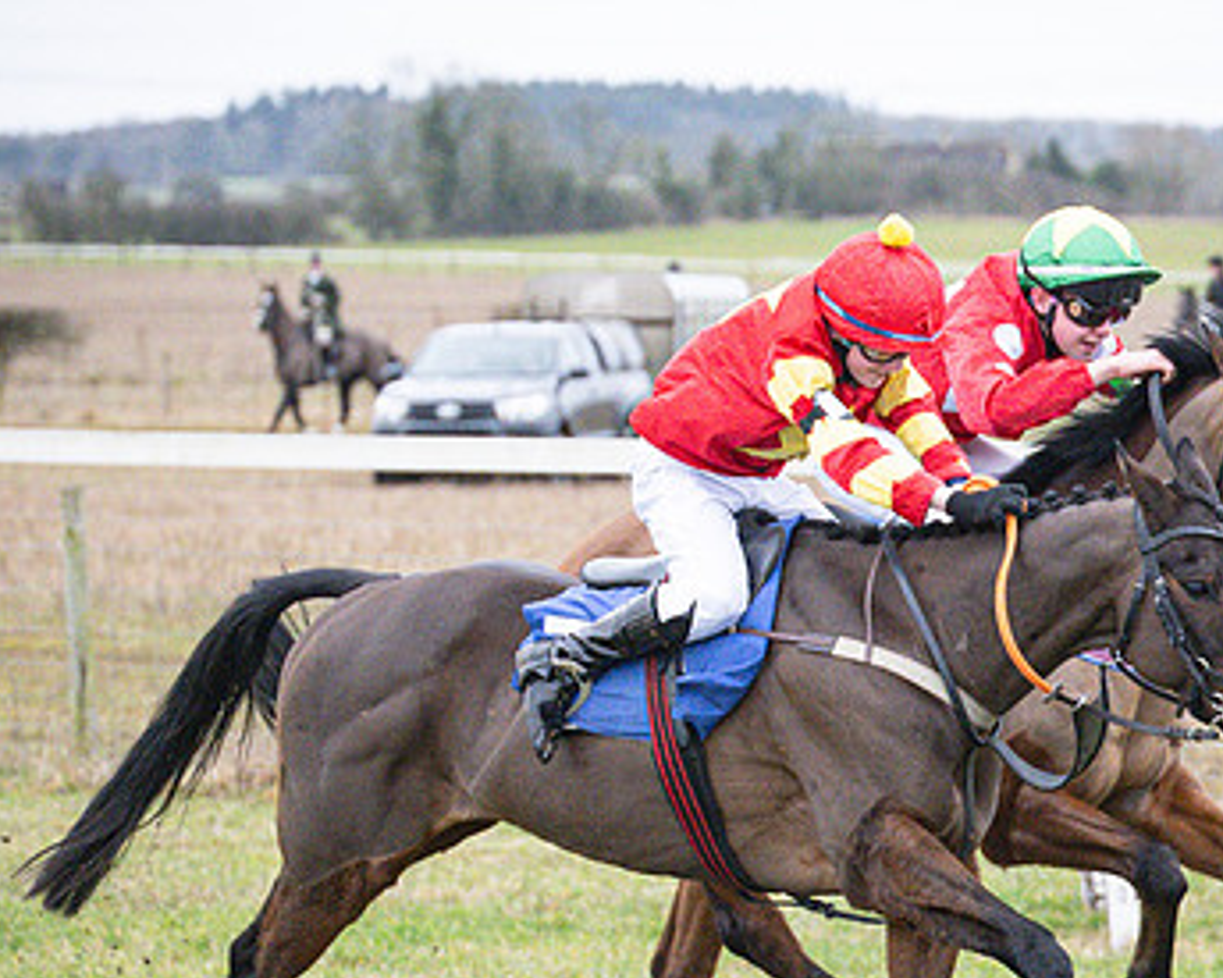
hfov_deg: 7.9
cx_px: 965
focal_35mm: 244
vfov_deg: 6.3
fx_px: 8829
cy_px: 641
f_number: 2.8
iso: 1600
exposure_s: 1/1000
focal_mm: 70
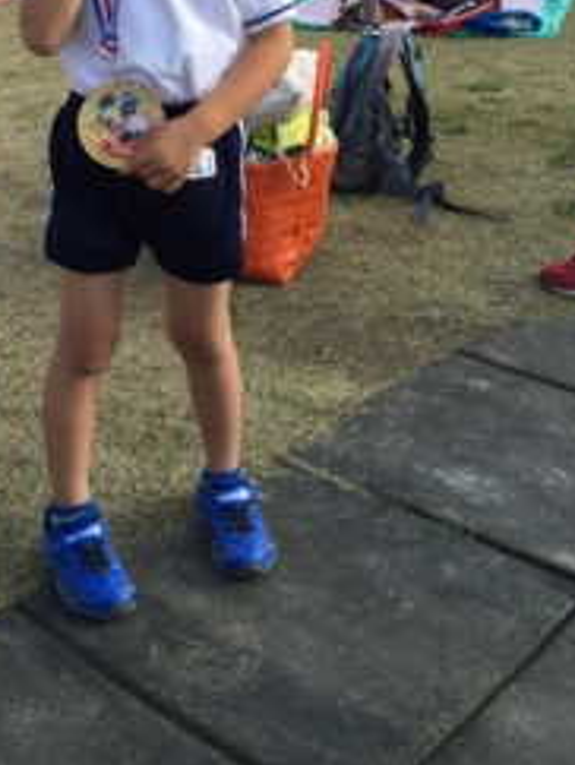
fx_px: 1194
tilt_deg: -15.3
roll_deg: +0.0
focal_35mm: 54
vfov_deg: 34.3
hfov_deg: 26.7
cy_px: 142
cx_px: 139
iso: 32
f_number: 2.2
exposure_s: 1/732
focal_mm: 4.15
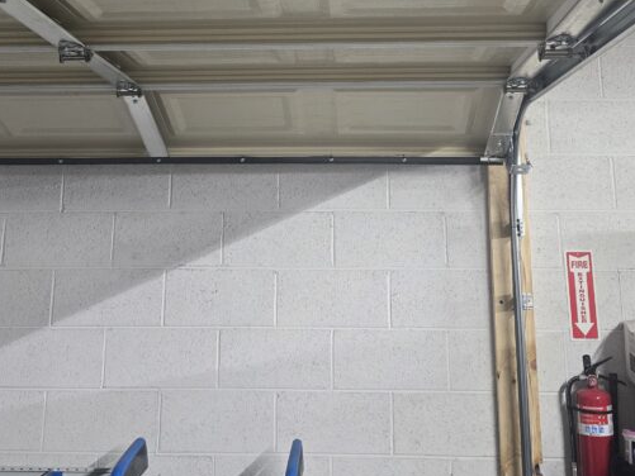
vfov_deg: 29.5
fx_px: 862
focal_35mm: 47
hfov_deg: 40.4
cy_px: 37
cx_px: 313
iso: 640
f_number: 1.7
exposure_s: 1/60
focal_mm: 6.3
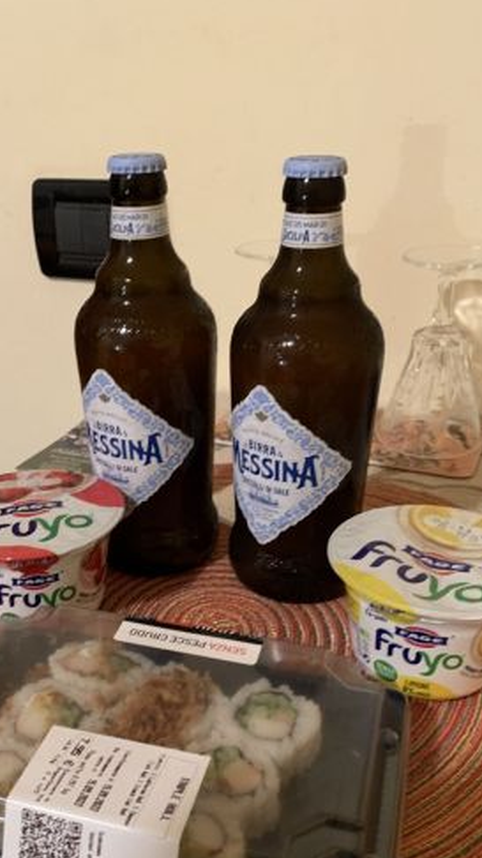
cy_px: 517
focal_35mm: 35
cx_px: 185
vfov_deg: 56.2
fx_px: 796
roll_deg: +1.0
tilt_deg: -26.5
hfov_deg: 33.5
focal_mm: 4.25
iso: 320
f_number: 1.8
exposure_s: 1/25
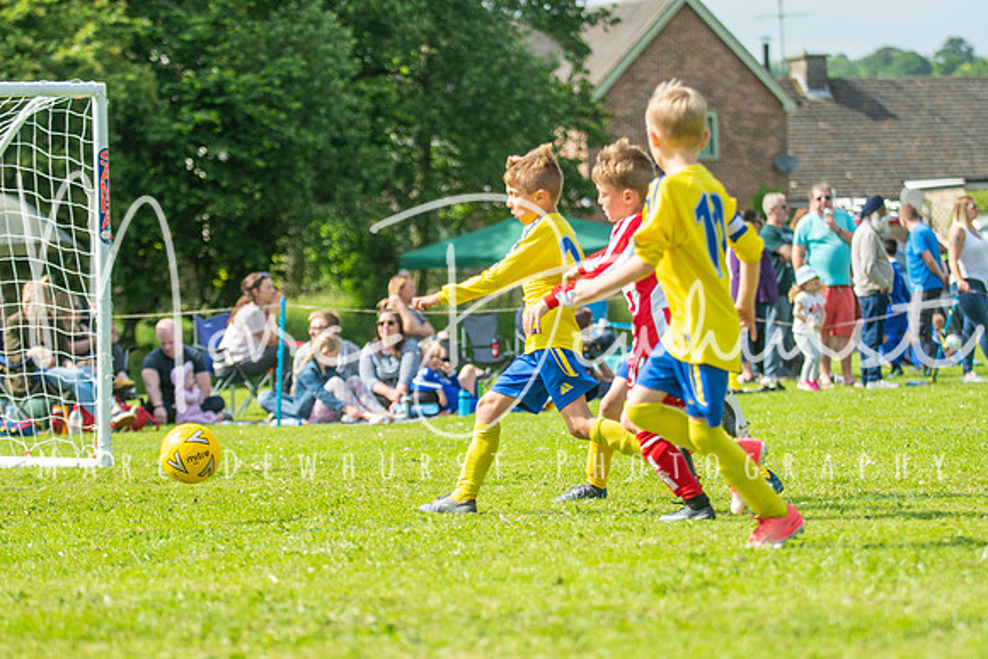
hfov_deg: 14.0
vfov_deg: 9.3
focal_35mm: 147
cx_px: 494
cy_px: 330
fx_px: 4035
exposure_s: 1/1600
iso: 250
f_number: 3.2
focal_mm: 98
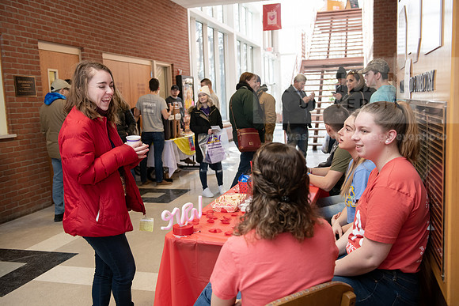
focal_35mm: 35
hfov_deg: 54.4
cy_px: 153
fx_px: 446
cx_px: 230
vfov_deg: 37.9
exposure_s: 1/200
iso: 800
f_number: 4
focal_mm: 35
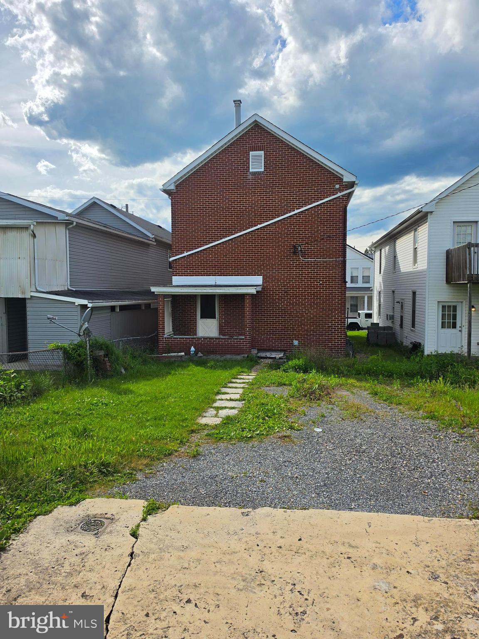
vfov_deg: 73.9
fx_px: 424
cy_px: 320
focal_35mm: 23
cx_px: 240
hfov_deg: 58.9
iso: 40
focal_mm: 6.5
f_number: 1.4
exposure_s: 1/7939
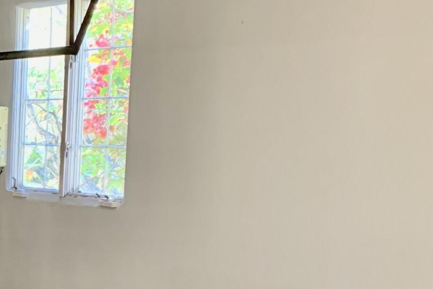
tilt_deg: -11.8
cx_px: -249
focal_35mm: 89
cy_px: 300
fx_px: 1070
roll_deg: +0.5
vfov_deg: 15.1
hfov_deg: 19.4
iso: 320
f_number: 1.8
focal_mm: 4.25
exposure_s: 1/60
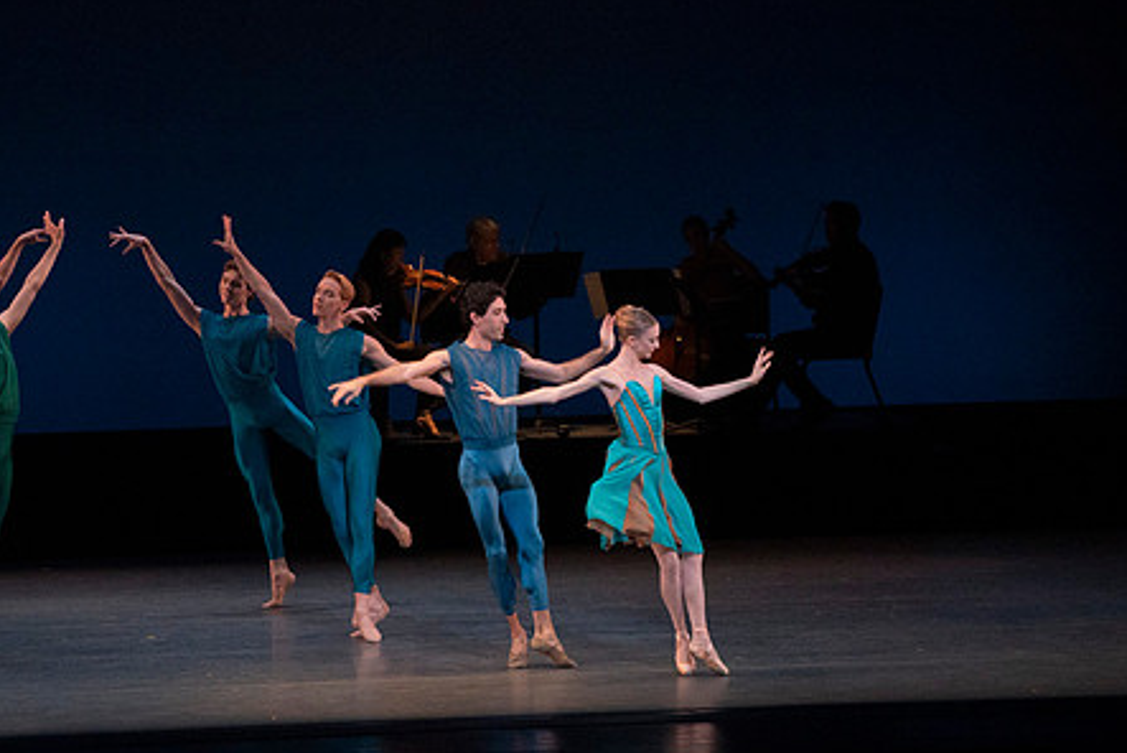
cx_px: 471
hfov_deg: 8.5
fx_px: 7581
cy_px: 296
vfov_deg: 5.7
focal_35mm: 242
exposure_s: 1/400
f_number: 7.1
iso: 8000
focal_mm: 185
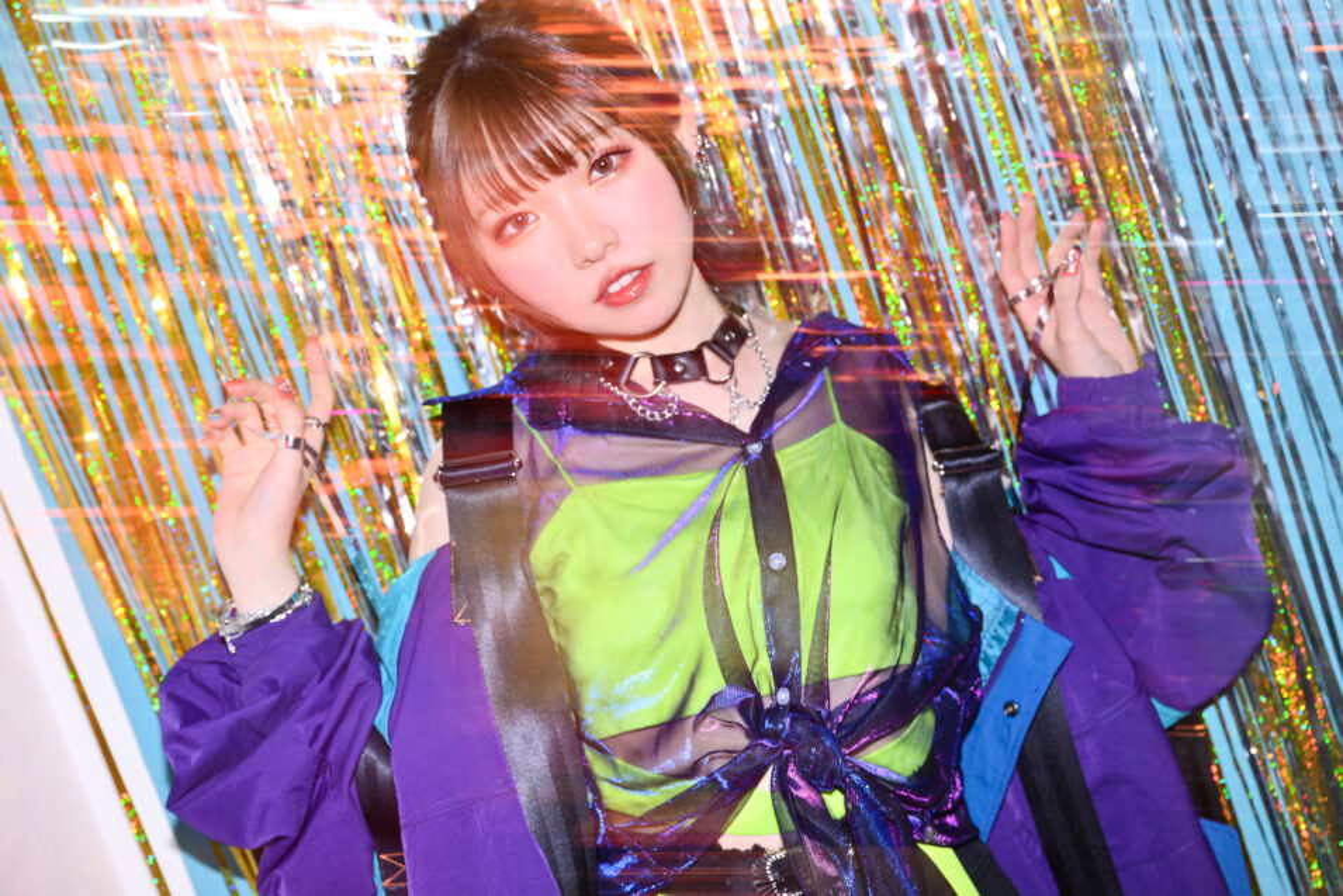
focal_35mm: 58
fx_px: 2164
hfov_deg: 34.5
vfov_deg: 23.4
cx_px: 672
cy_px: 448
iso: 80
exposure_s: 1/13
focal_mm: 58
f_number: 4.5
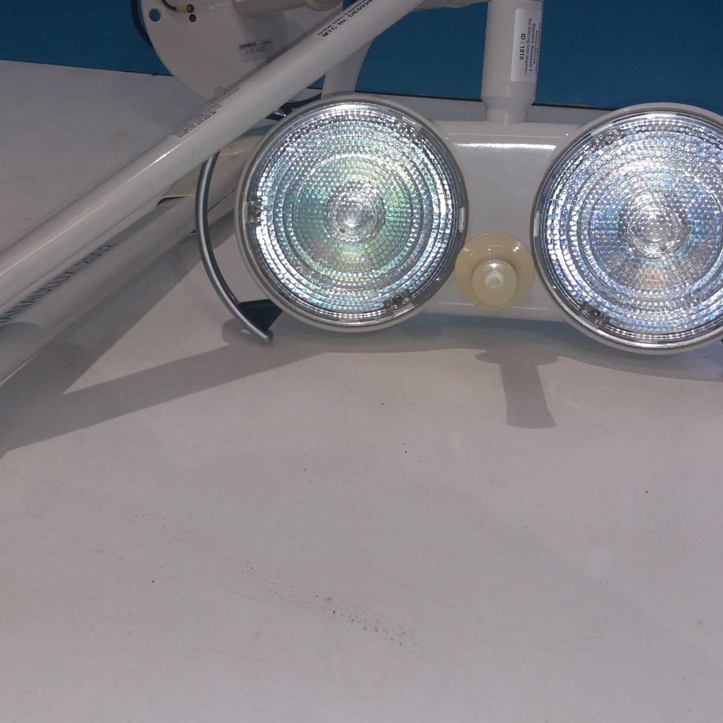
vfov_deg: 35.9
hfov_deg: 36.0
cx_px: 295
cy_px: 285
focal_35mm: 47
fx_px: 1111
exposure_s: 1/65
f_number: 1.9
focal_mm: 3.7
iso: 64
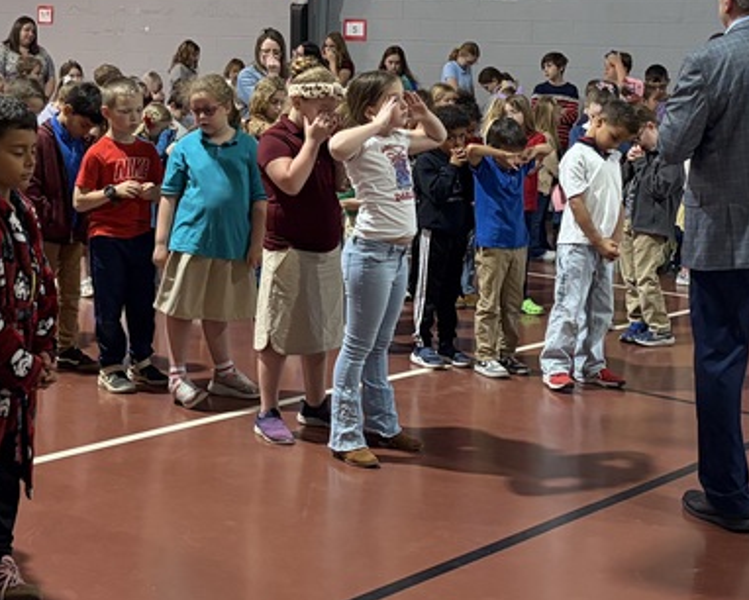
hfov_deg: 27.8
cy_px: 129
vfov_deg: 22.2
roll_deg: -1.6
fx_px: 1508
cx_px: 269
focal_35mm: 68
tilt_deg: -2.7
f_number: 1.6
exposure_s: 1/60
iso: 250
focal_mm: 5.96
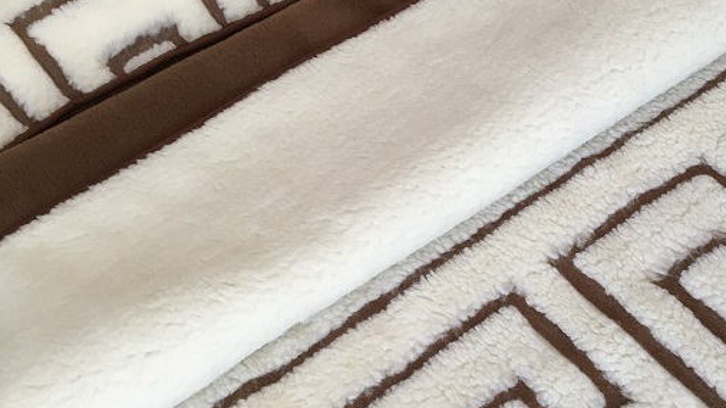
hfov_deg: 40.7
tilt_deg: -47.0
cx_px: 501
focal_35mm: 50
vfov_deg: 23.9
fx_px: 962
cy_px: 162
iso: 32
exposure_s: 1/33
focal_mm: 4.15
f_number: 2.2
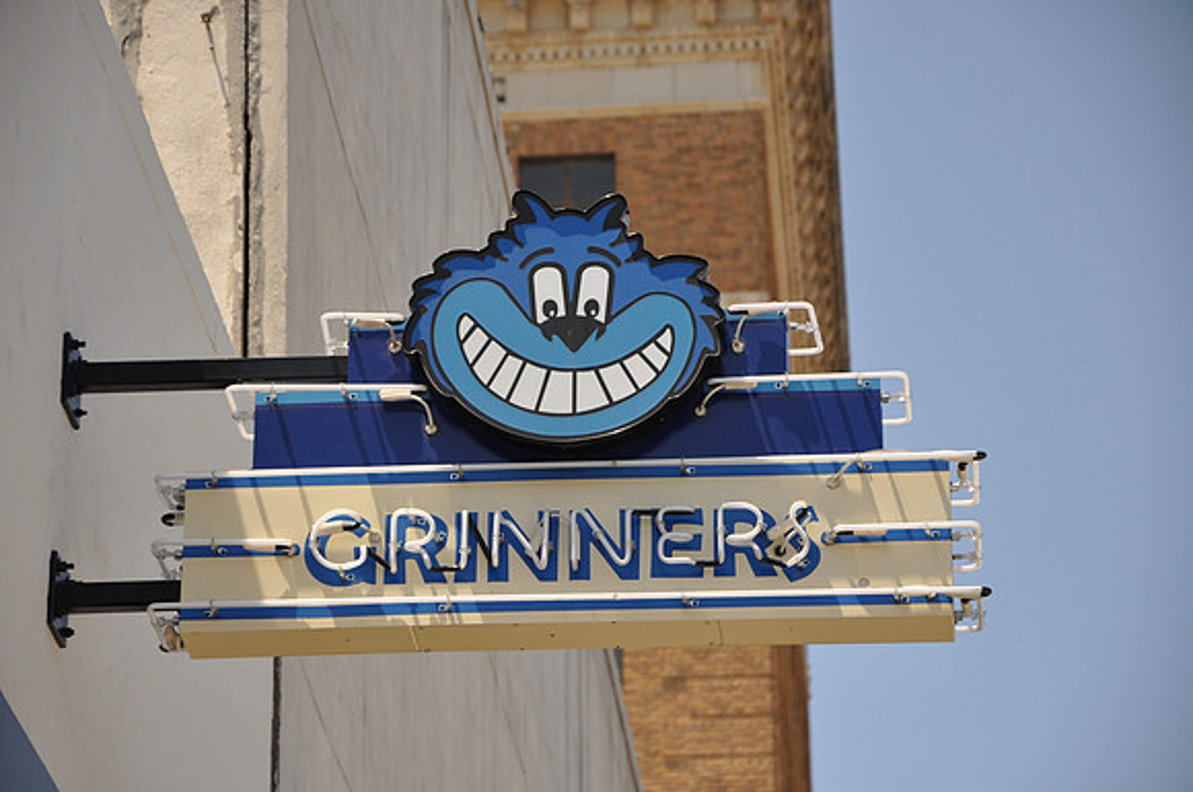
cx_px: 596
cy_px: 396
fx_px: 5212
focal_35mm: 158
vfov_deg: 8.7
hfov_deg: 13.1
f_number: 5.6
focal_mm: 105
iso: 280
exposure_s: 1/500
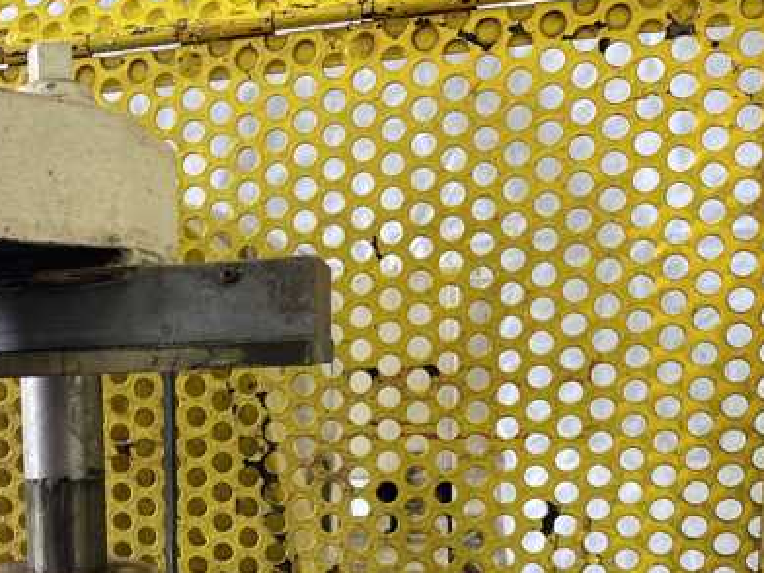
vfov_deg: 26.3
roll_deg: +1.6
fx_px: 1170
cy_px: 555
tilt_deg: -9.6
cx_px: 33
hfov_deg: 33.6
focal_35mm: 53
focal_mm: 5.1
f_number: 1.6
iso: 100
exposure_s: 1/121
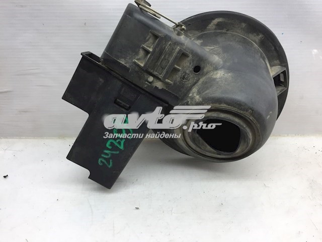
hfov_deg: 61.7
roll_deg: -0.8
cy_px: 121
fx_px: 270
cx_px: 161
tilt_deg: -28.3
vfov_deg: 48.2
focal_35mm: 29
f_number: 2.2
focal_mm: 4.15
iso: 40
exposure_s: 1/33
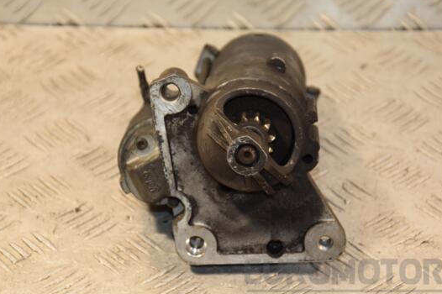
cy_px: 160
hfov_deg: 14.1
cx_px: 229
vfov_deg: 9.4
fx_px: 1786
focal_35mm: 146
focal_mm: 85
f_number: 5.6
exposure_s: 1/125
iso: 800
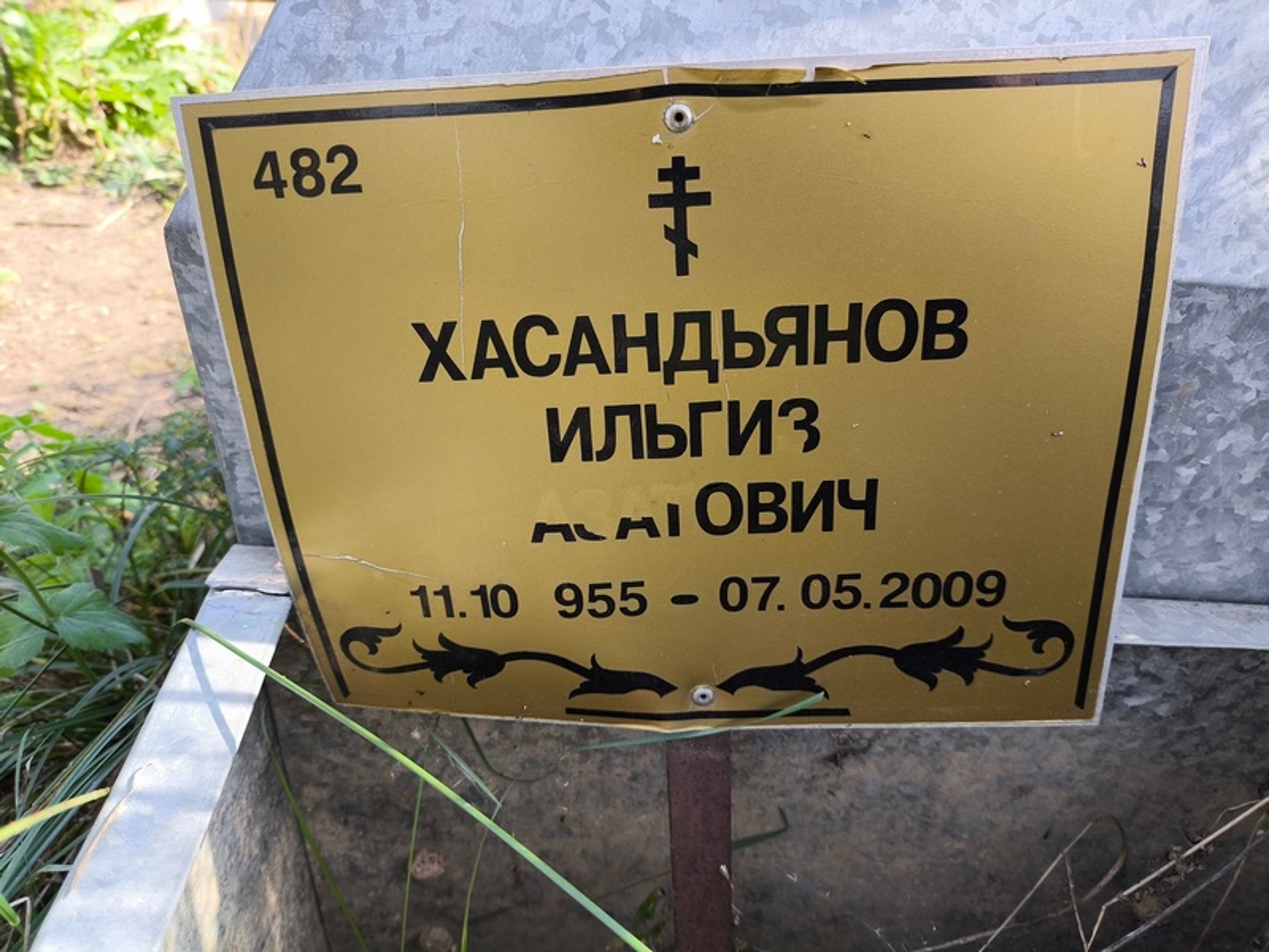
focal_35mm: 25
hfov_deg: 69.4
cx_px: 634
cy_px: 476
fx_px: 917
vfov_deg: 54.9
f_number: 1.7
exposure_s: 1/240
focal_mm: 4.71
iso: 50
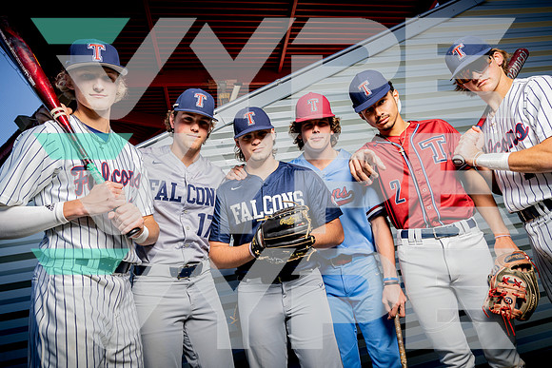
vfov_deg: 53.2
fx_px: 368
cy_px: 184
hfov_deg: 73.7
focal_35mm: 24
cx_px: 276
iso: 125
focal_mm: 24
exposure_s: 1/250
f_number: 8
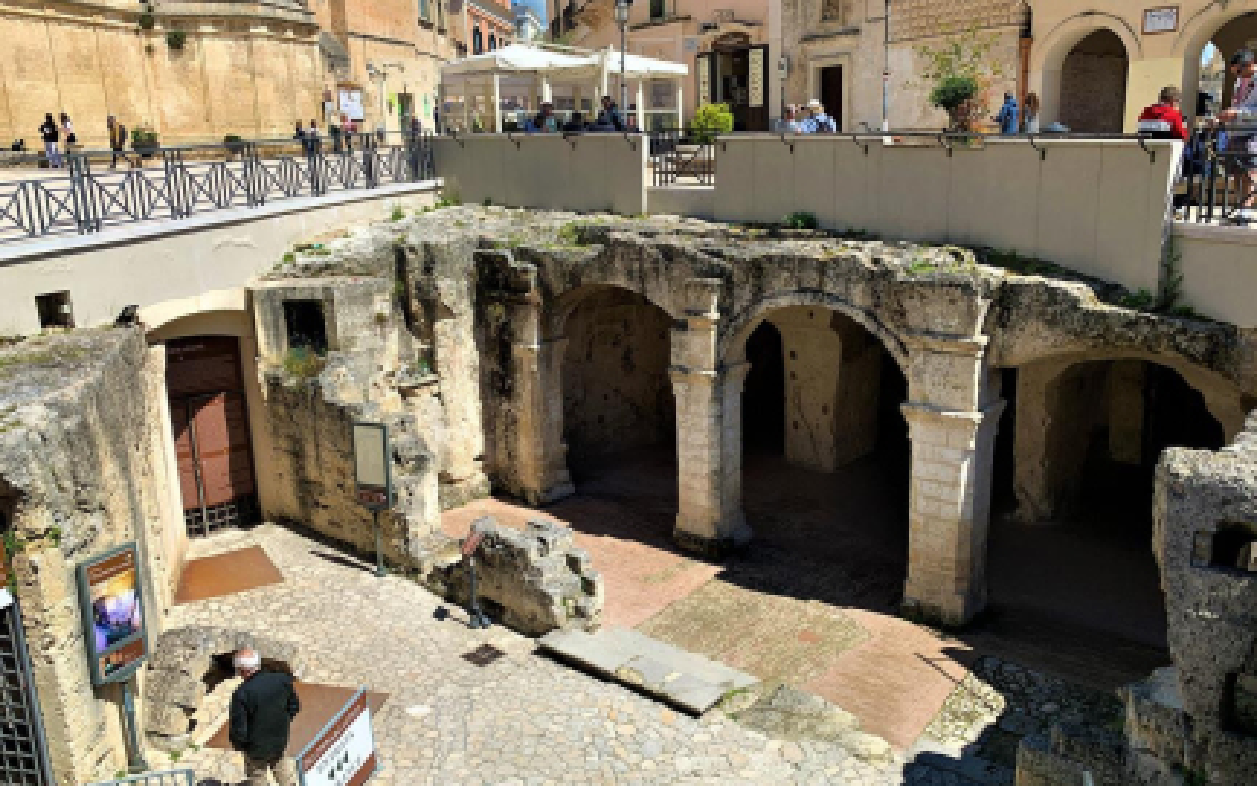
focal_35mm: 28
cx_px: 621
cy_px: 389
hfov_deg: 66.4
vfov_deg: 44.6
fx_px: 960
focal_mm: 4.25
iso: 25
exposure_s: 1/2755
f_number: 1.8
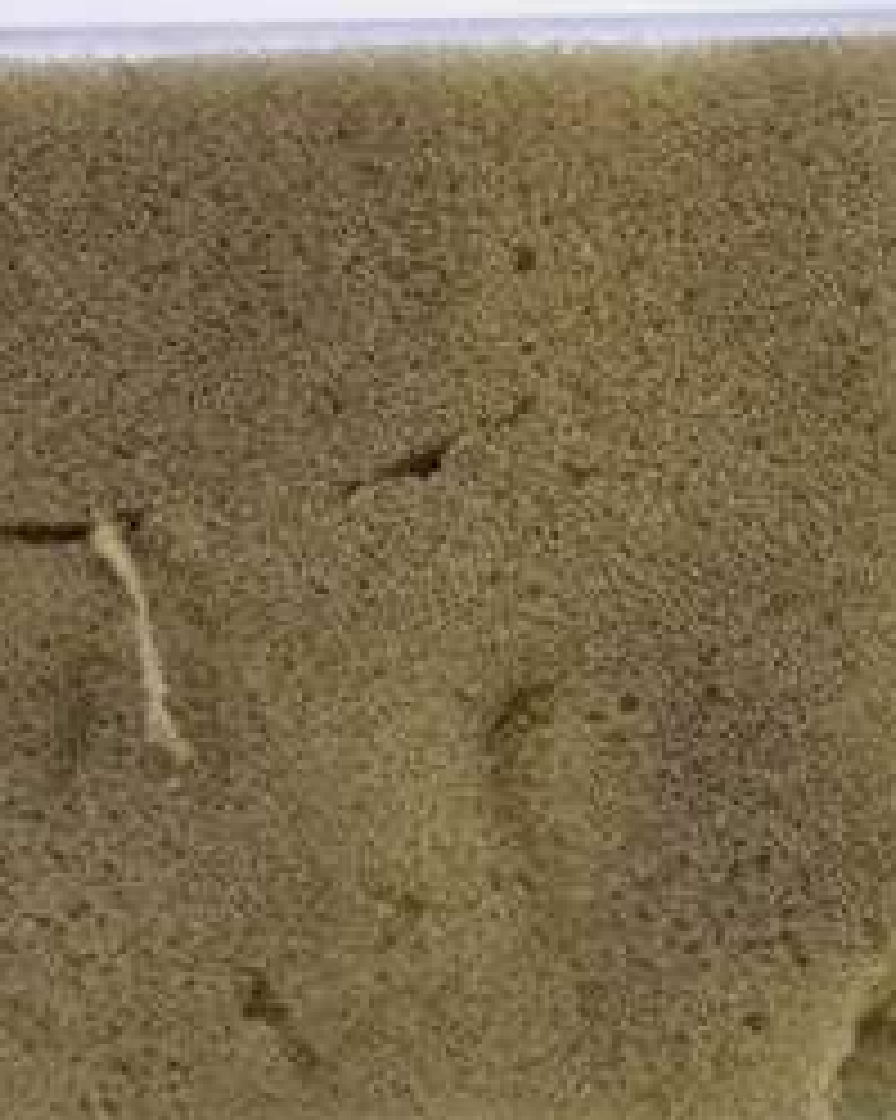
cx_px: 338
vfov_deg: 23.3
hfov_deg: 18.9
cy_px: 846
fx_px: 2687
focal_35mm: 81
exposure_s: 1/100
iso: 125
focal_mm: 10.4
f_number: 2
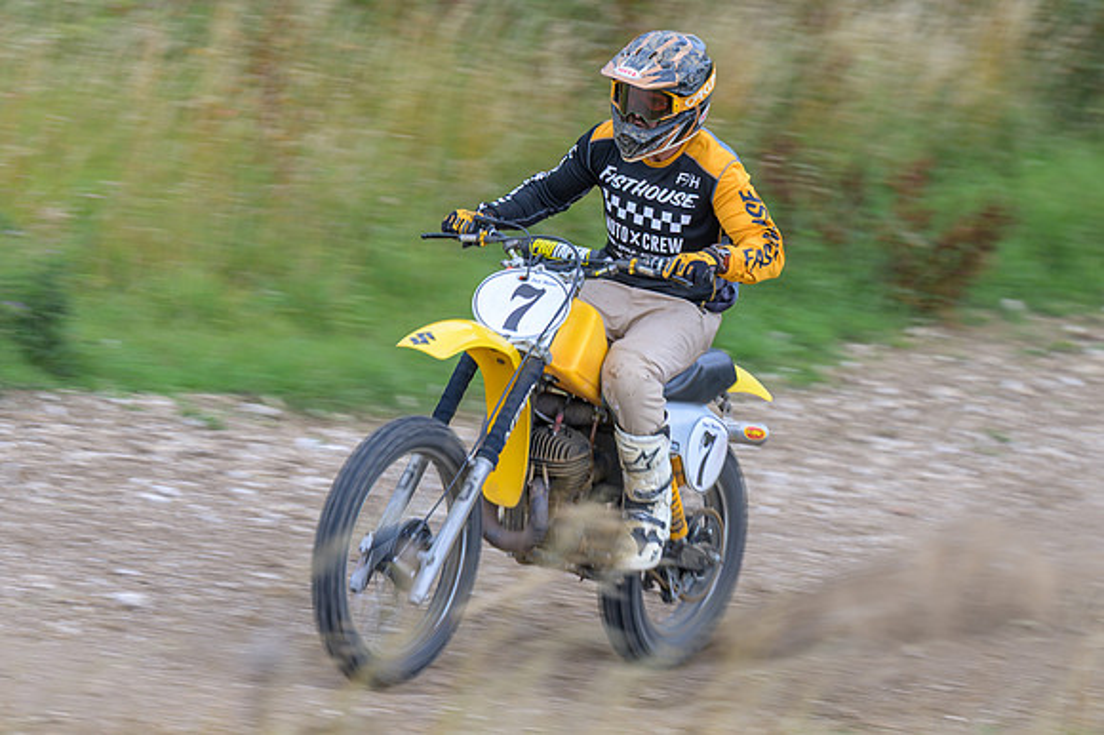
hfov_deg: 11.0
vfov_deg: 7.3
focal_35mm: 187
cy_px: 393
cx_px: 444
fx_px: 5720
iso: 64
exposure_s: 1/160
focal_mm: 104
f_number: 4
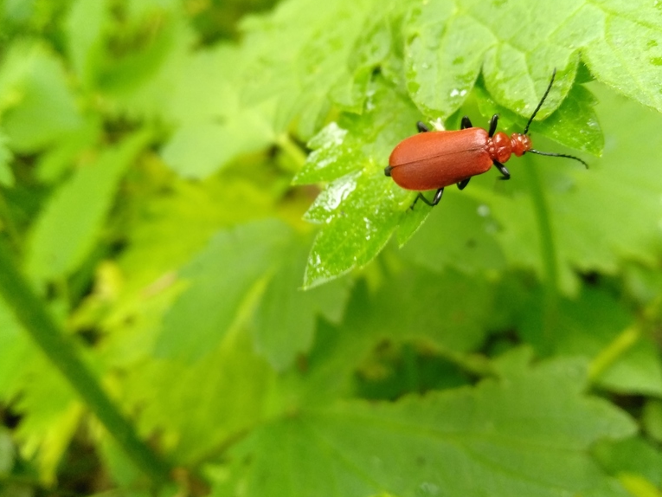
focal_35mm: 29
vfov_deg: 48.2
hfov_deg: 61.6
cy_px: 223
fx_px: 555
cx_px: 349
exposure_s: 1/50
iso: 400
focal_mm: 3.82
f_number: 2.2
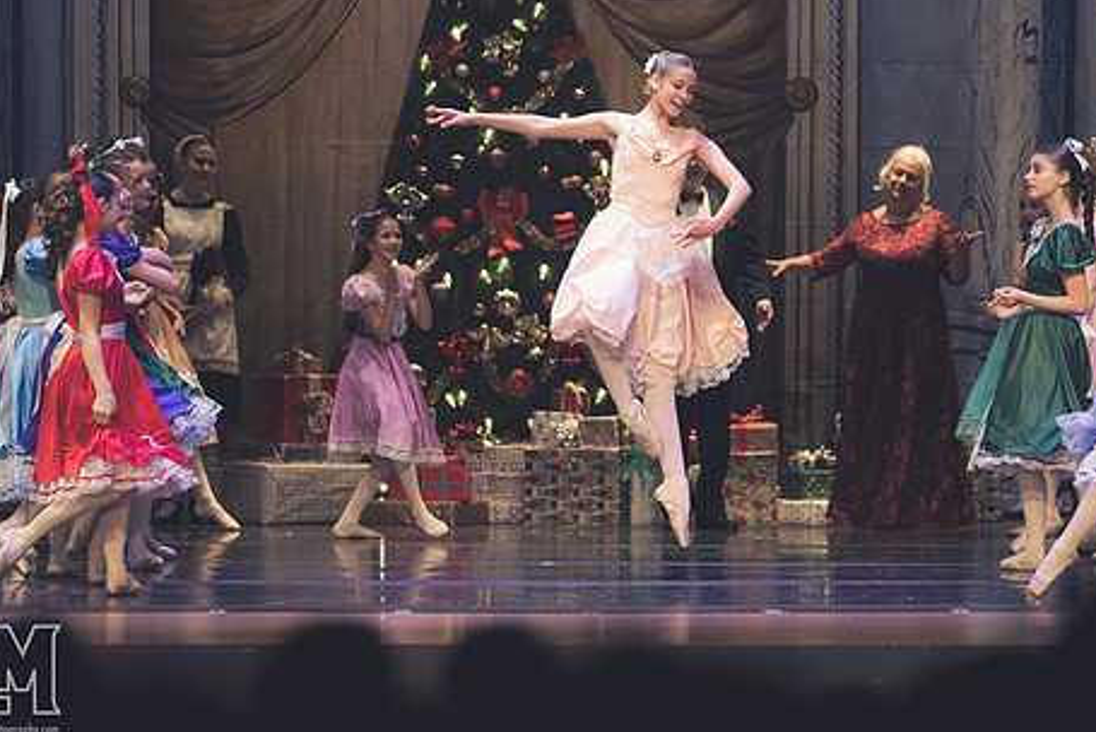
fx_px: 7768
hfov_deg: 8.1
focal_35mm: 255
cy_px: 293
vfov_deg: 5.4
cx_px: 597
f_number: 2.8
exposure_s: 1/320
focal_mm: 200
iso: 800
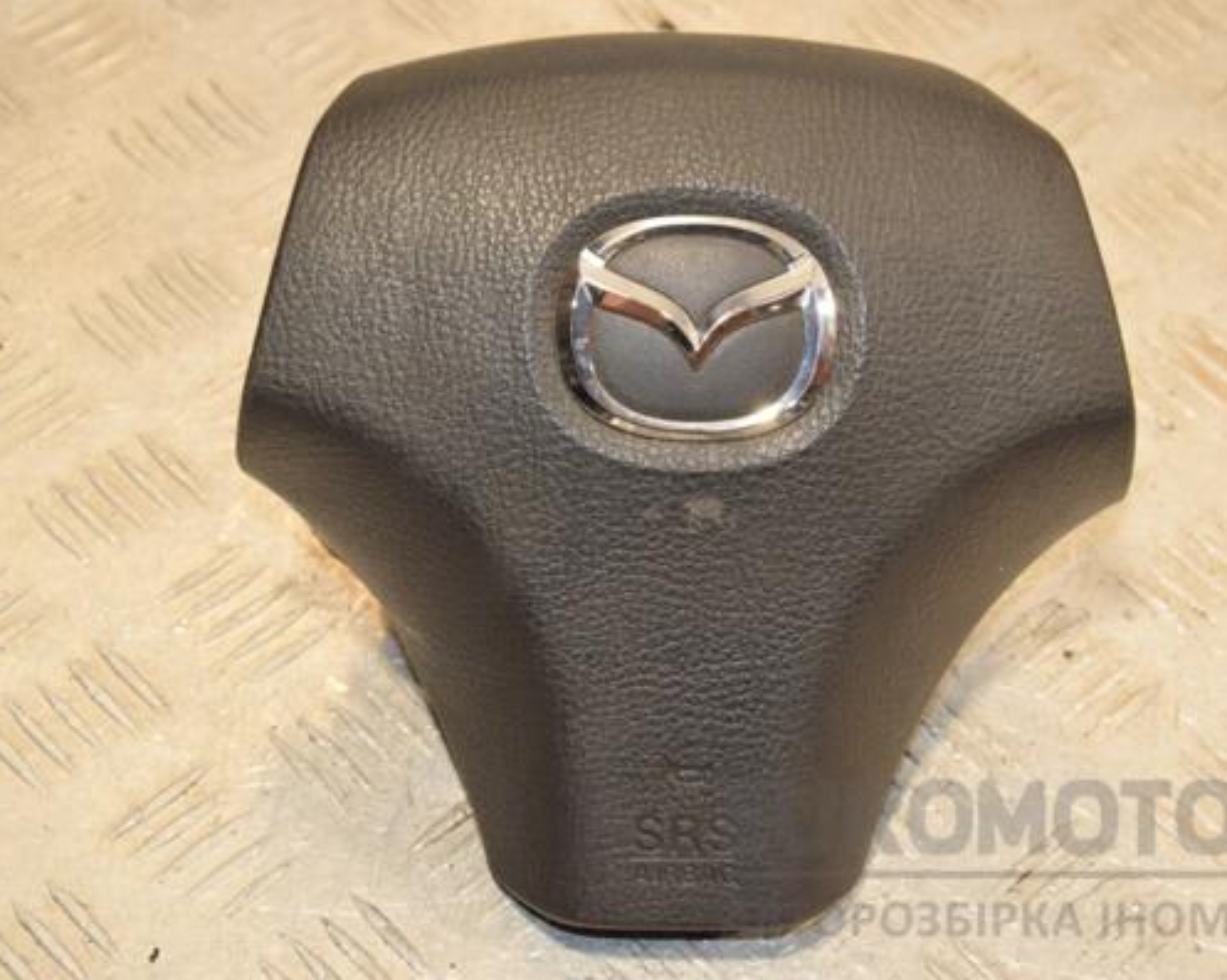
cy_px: 489
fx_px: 3085
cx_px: 674
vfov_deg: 18.1
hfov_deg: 22.5
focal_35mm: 85
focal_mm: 50
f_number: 7.1
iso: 800
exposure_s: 1/200
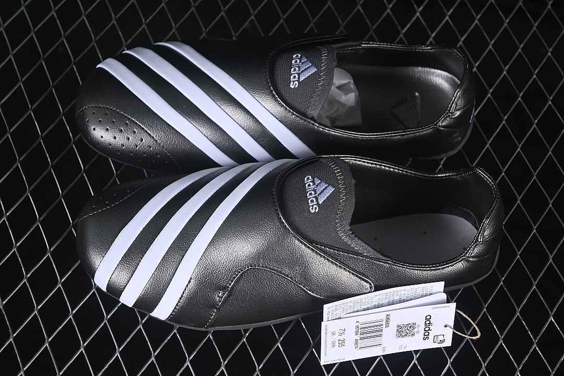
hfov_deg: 27.0
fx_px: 1175
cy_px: 188
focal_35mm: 75
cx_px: 282
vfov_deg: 18.2
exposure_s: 1/60
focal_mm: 50
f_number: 7.1
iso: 160
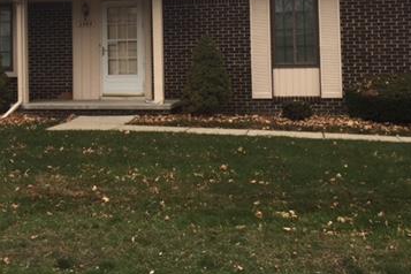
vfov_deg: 24.5
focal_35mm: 54
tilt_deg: +1.3
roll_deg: +0.0
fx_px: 616
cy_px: 37
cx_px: 146
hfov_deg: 36.6
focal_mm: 4.15
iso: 32
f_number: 2.2
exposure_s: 1/648
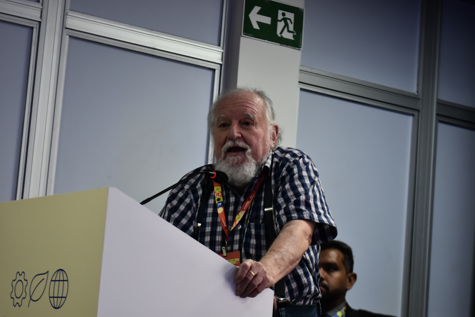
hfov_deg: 21.9
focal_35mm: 93
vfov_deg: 14.7
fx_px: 1227
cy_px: 158
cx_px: 238
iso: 1000
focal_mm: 62
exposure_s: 1/200
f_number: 2.8
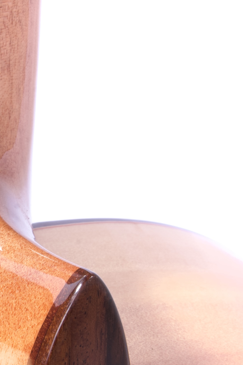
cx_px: -39
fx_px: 769
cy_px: 273
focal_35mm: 76
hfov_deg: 17.2
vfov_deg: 26.3
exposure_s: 1/50
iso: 100
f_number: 22
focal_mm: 28
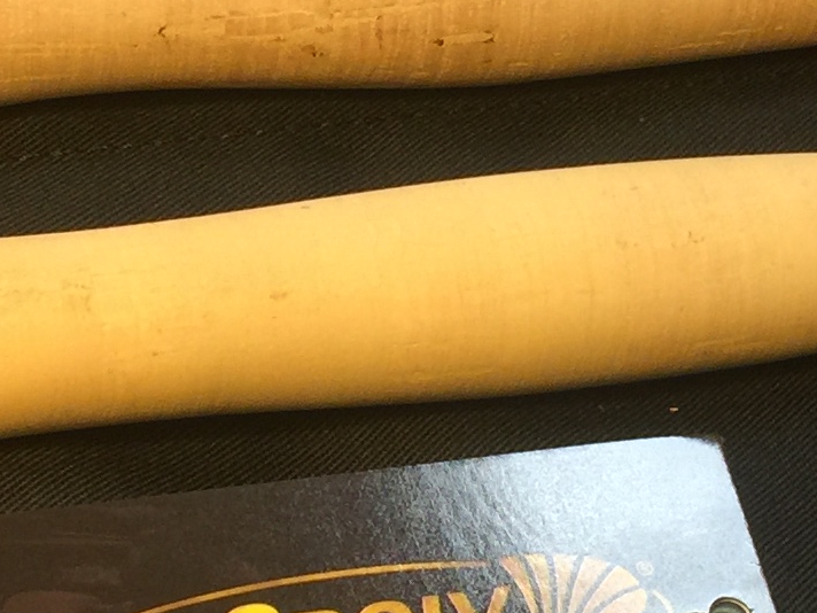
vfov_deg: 11.1
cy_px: 344
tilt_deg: -51.6
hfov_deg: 14.8
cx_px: 589
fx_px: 3139
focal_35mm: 133
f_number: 2.2
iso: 40
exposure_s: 1/30
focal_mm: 4.15
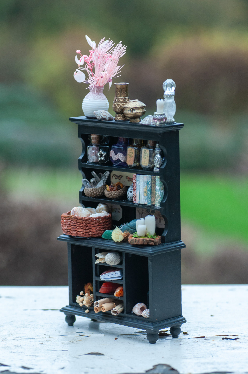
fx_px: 1399
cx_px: 124
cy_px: 187
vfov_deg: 15.2
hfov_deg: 10.1
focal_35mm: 135
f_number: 7.1
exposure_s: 1/60
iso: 250
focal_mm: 90
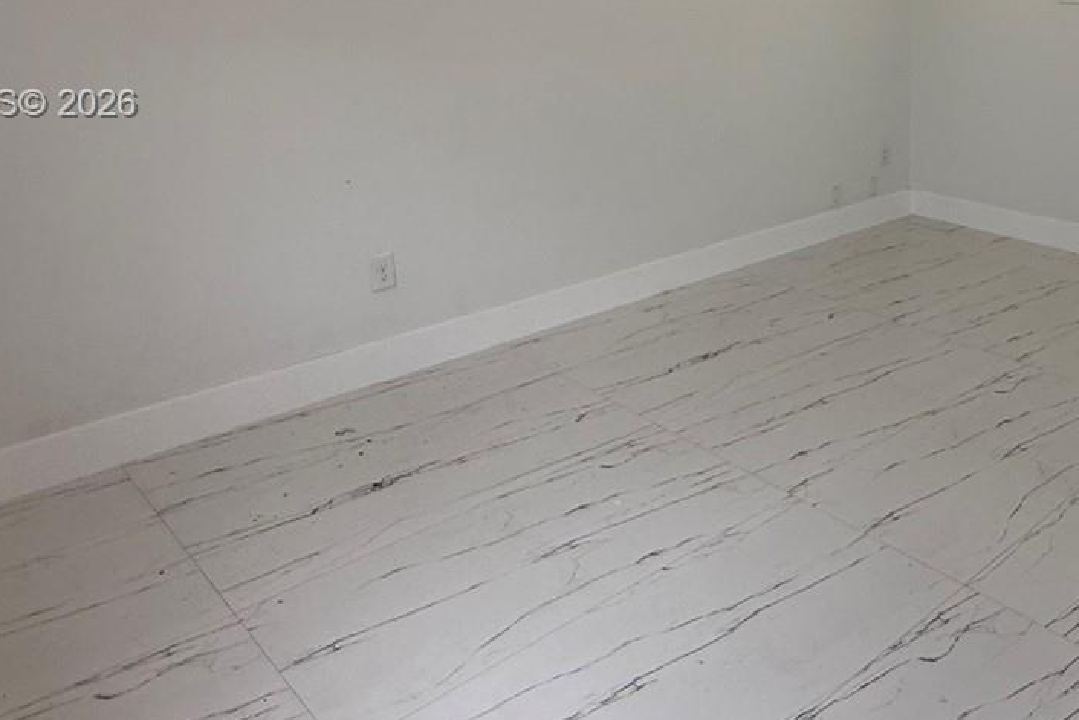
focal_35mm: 33
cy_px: 105
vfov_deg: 37.9
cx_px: 883
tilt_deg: -9.5
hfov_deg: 53.0
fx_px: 989
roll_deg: -0.8
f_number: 2.2
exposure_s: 1/172
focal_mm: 2.22
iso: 64
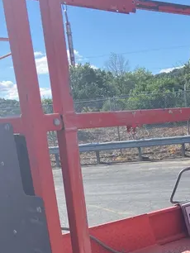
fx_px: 490
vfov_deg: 26.3
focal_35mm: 67
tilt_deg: -16.3
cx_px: 174
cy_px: 291
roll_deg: +5.9
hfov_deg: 21.4
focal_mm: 3.99
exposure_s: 1/934
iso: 32
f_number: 1.8
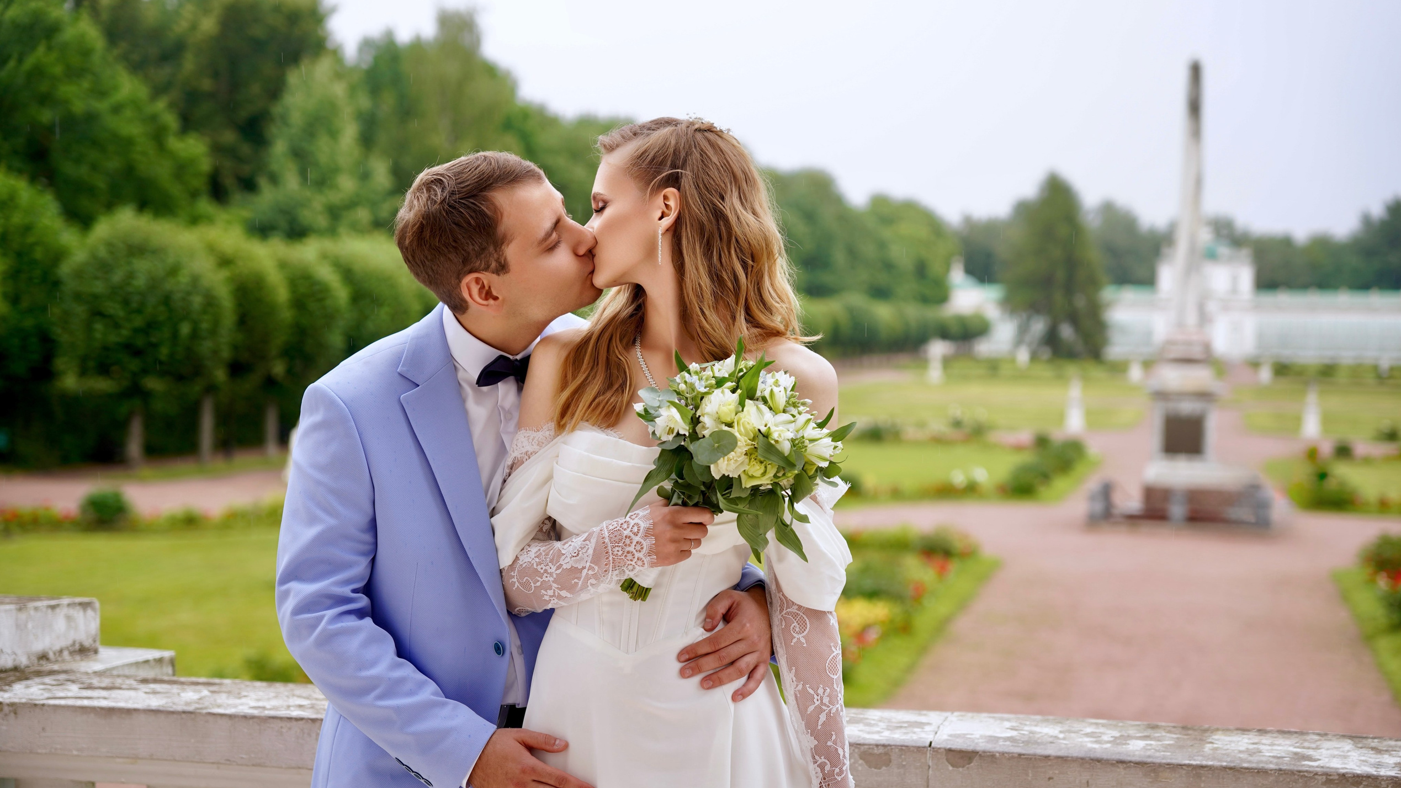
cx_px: 695
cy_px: 462
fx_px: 2080
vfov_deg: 21.4
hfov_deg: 37.2
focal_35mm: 56
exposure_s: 1/250
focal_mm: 53
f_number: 2.8
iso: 100
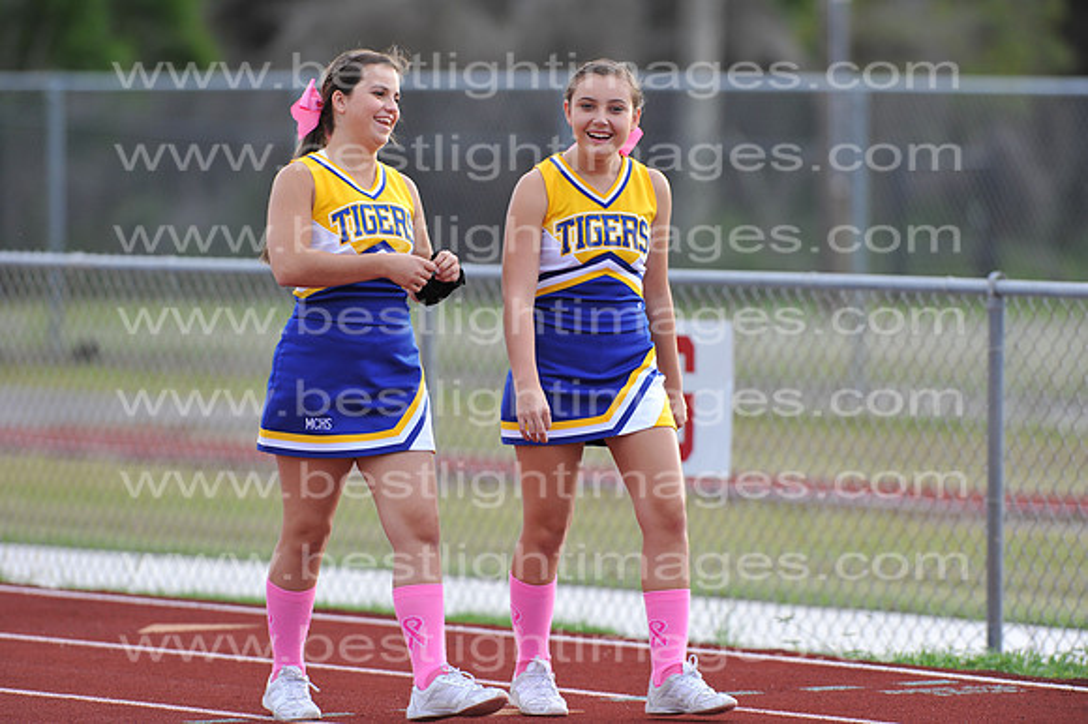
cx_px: 544
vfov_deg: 4.6
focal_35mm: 300
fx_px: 9061
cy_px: 362
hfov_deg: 6.9
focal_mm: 300
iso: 400
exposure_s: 1/640
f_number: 4
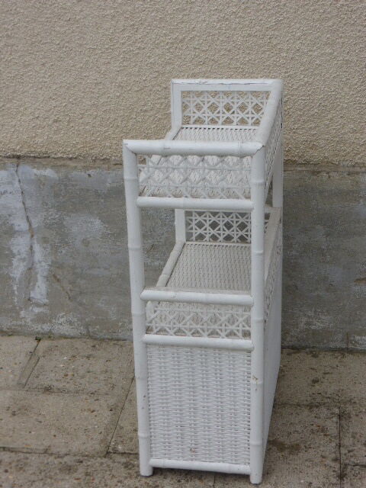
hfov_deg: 19.9
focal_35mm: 74
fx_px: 1043
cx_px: 183
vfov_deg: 26.3
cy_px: 244
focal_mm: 12.5
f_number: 5
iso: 100
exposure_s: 1/200
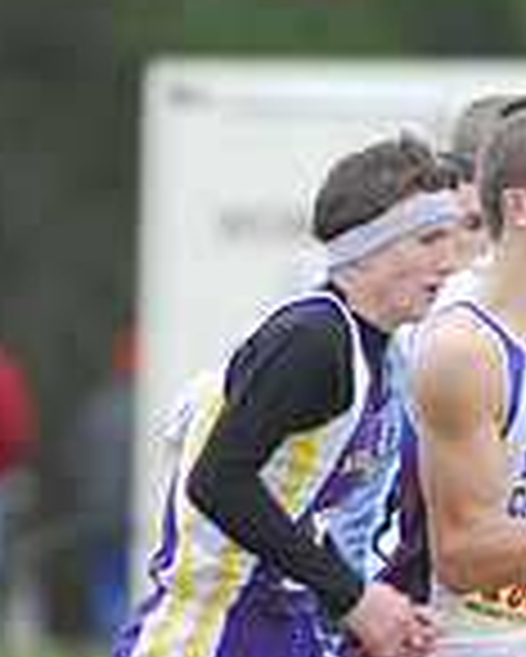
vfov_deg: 1.2
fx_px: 32658
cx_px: 1272
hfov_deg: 0.9
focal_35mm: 1680
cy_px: 666
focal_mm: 300
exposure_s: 1/640
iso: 800
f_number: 4
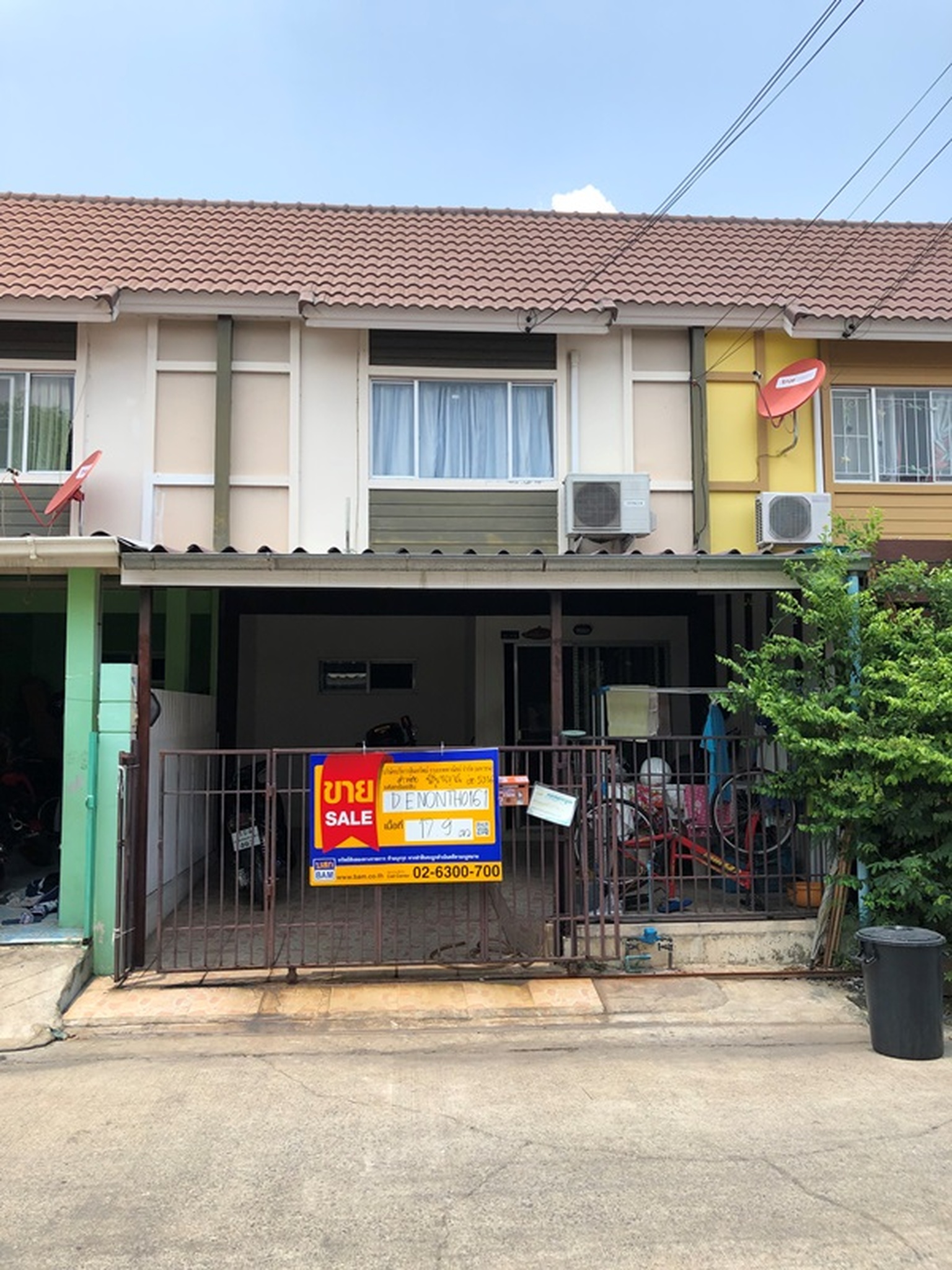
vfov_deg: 63.4
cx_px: 476
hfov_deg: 49.7
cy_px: 635
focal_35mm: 28
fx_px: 1027
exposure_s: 1/1116
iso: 20
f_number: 1.8
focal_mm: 3.99
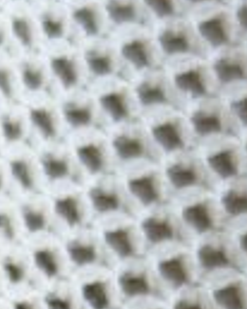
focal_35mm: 373
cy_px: 1037
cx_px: -336
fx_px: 3412
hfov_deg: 4.1
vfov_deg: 4.9
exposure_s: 1/207
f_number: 1.78
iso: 50
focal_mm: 6.76
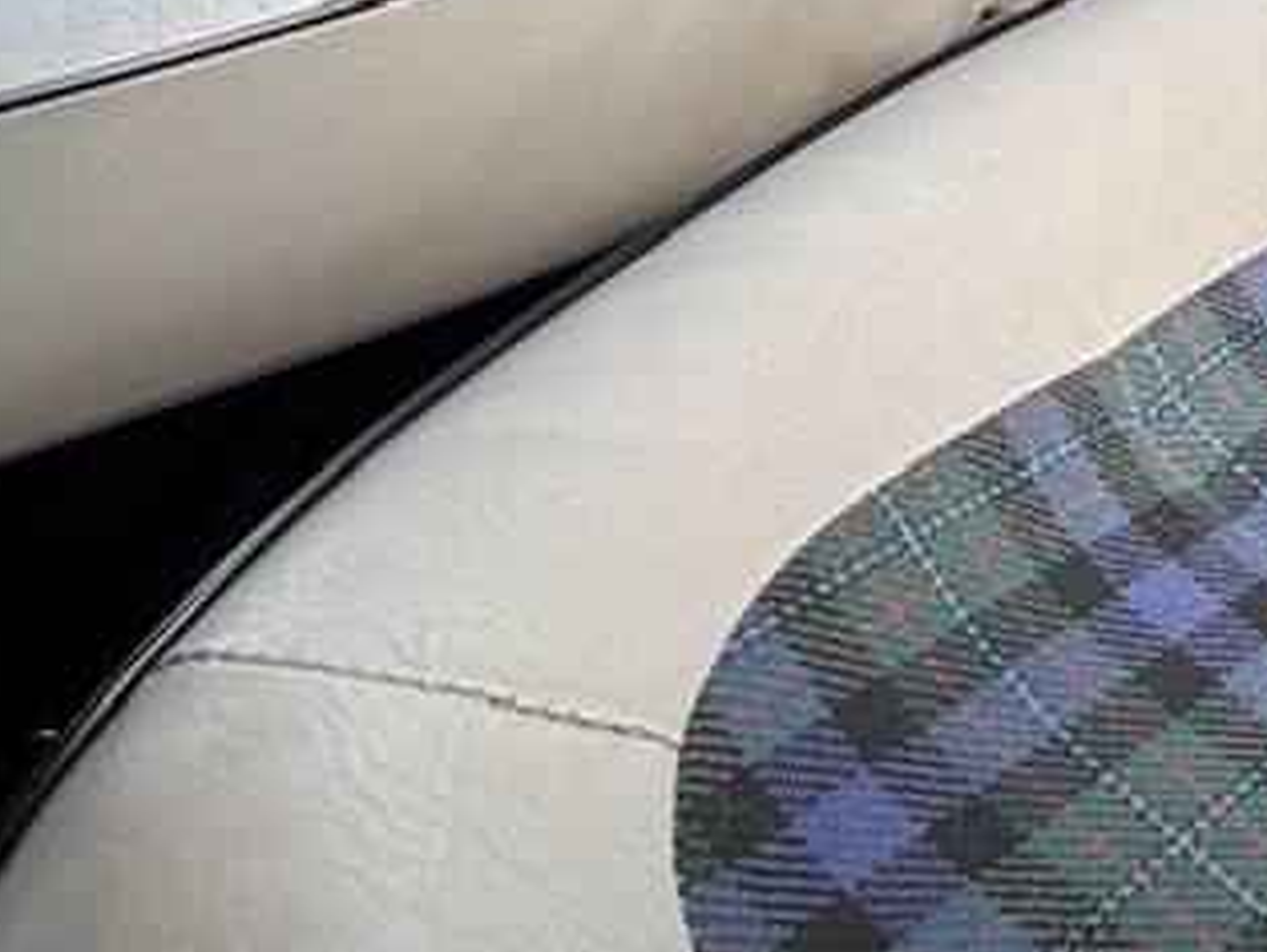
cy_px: -819
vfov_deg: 18.9
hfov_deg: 26.0
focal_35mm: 57
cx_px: 1840
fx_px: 2088
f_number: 2.2
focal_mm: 2.22
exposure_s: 1/121
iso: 50
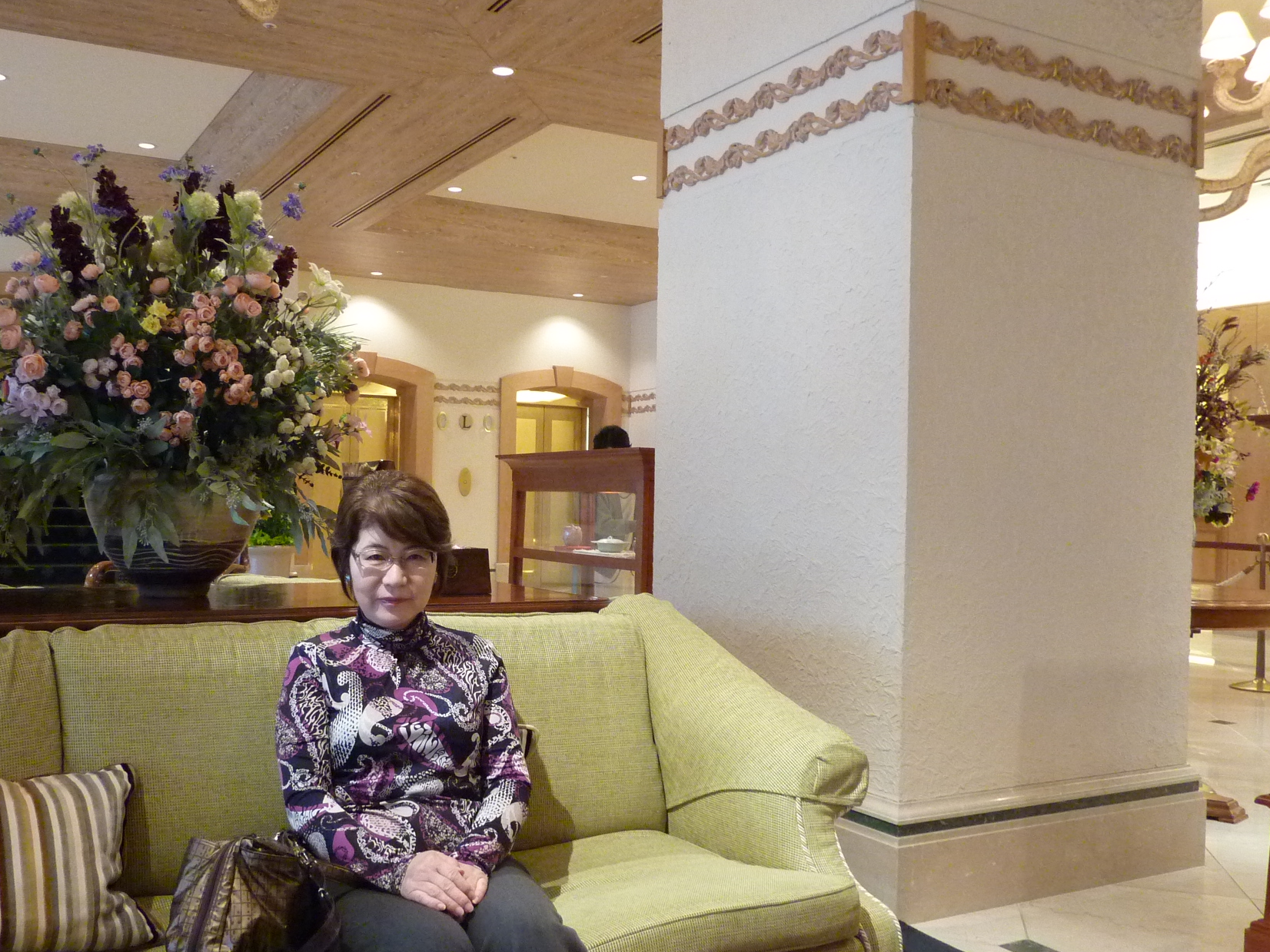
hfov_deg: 58.0
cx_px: 522
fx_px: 1137
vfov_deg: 45.4
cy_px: 499
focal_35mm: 31
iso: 400
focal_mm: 4.1
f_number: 3.3
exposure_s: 1/15
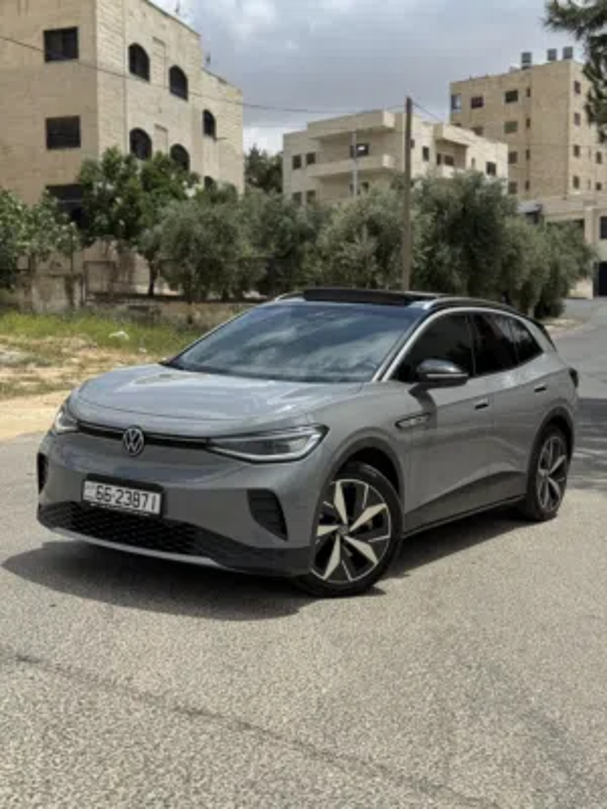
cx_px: 304
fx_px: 1122
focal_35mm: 48
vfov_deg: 39.7
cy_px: 404
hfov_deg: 30.3
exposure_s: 1/6410
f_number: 1.78
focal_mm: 6.76
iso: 64
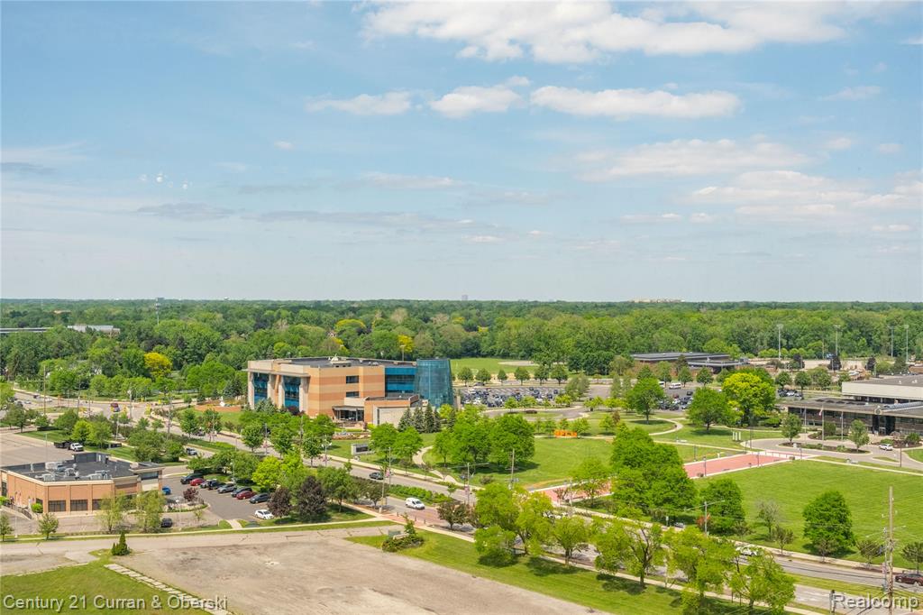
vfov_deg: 32.6
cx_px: 462
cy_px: 308
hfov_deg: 47.4
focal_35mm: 41
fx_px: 1051
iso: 500
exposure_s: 1/250
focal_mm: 27
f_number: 8
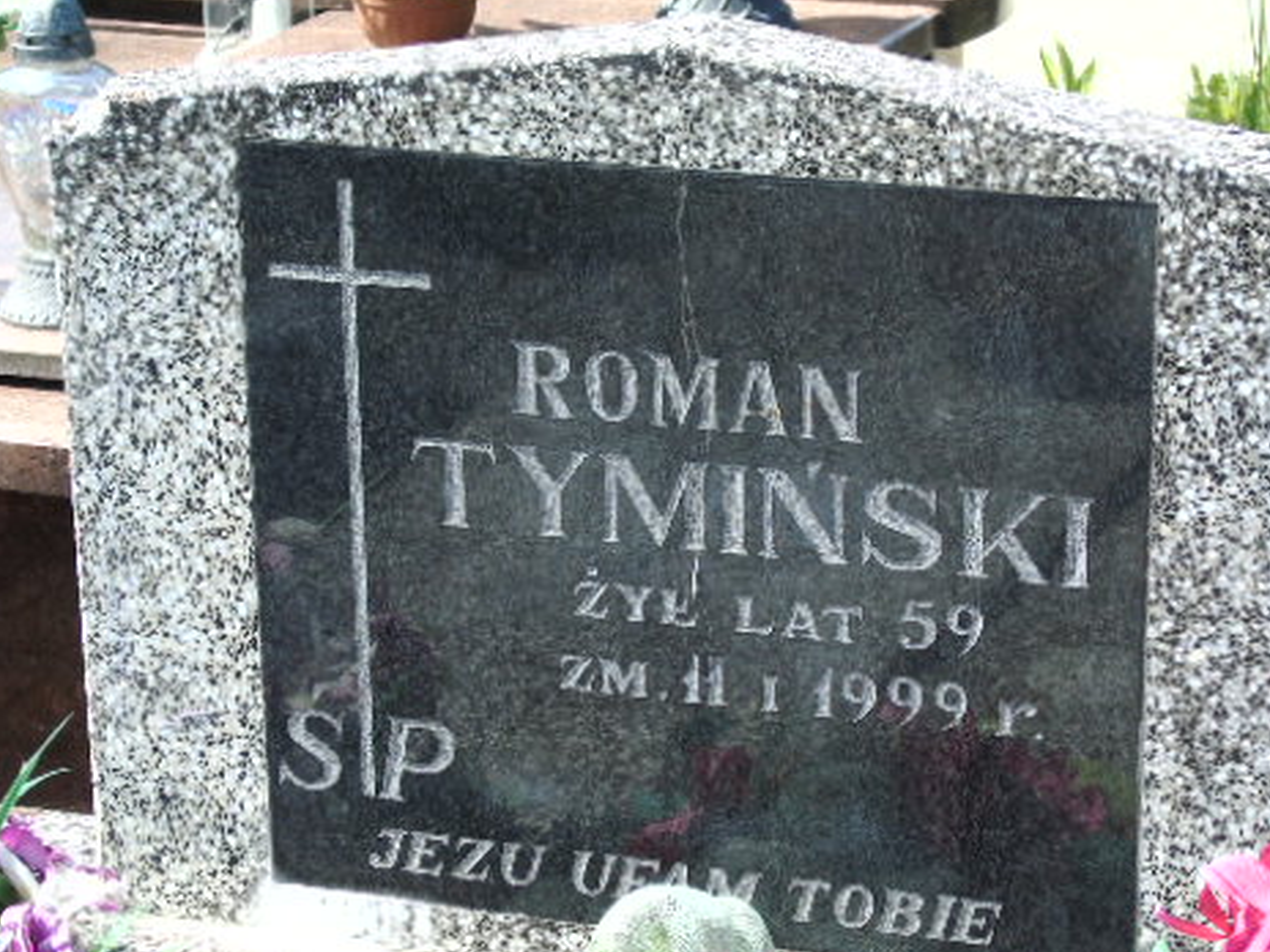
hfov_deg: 17.4
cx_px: 687
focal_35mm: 113
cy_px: 643
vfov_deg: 13.1
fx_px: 4146
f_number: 4.1
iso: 80
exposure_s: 1/250
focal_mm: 15
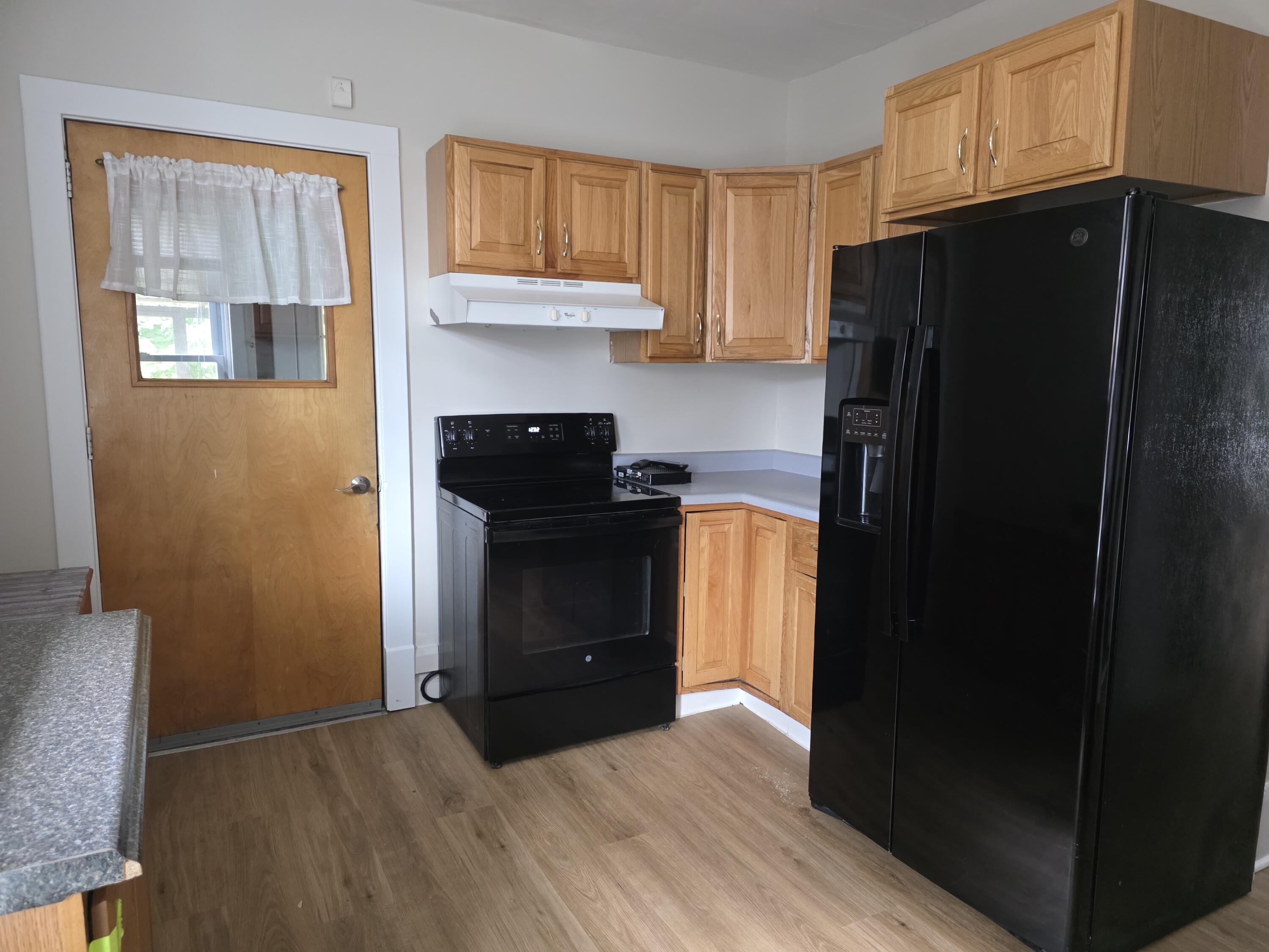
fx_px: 843
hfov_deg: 73.9
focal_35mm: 23
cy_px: 476
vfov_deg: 58.9
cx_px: 634
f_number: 1.7
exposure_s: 1/120
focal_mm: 6.3
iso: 1000
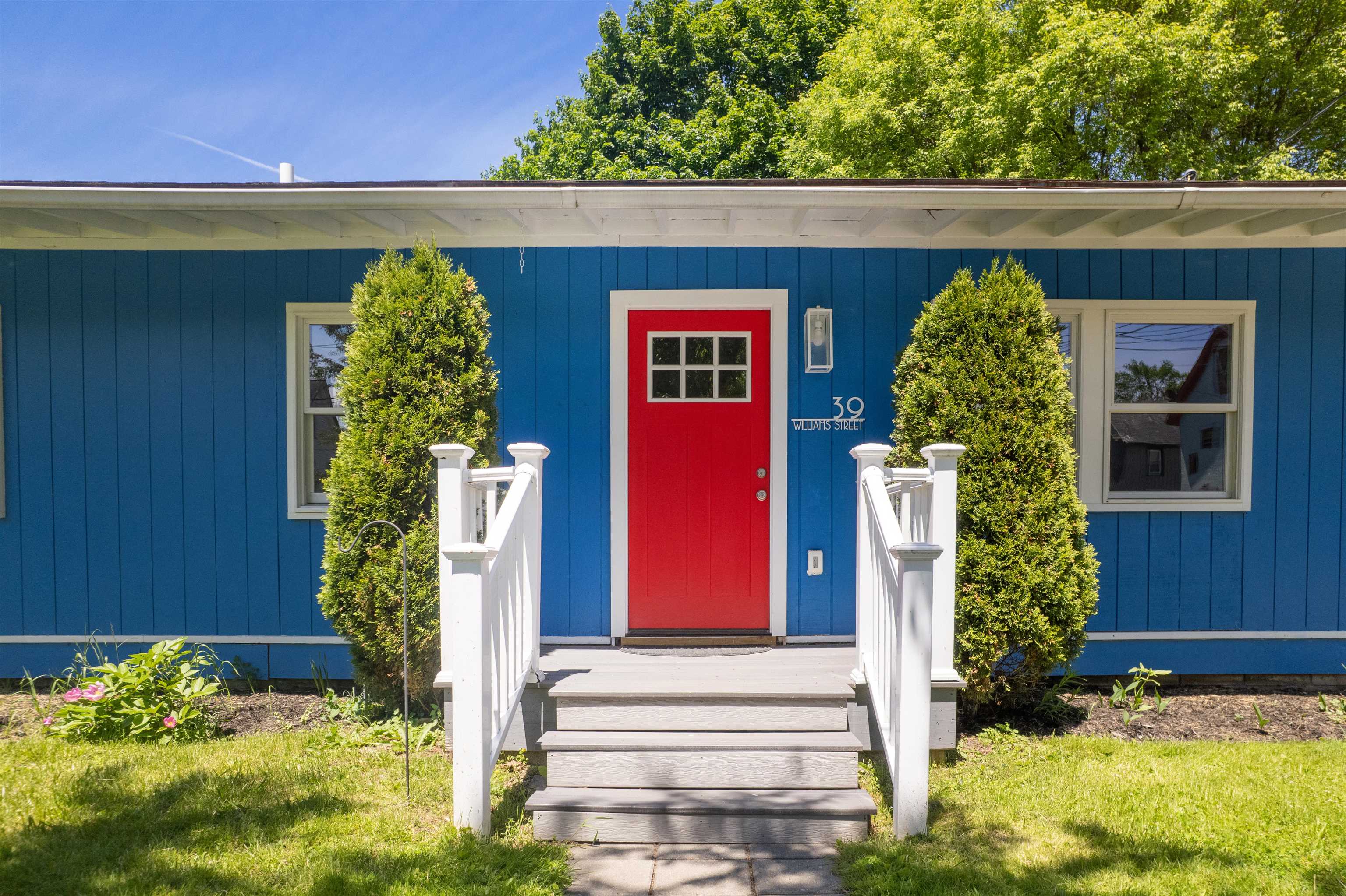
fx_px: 822
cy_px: 448
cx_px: 673
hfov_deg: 78.6
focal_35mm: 22
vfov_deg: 57.2
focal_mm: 8.38
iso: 100
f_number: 2.8
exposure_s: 1/160
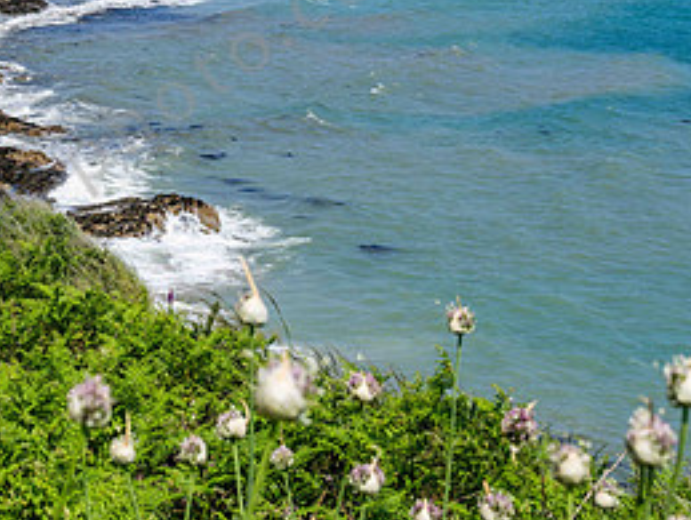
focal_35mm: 103
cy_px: 196
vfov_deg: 14.4
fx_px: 2059
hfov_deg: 18.8
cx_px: 99
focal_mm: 47
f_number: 8
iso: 100
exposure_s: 1/250
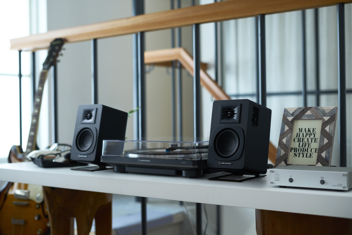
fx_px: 489
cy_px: 118
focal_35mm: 50
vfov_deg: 27.0
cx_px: 176
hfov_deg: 39.6
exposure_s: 1/125
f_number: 2.8
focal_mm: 50
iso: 640
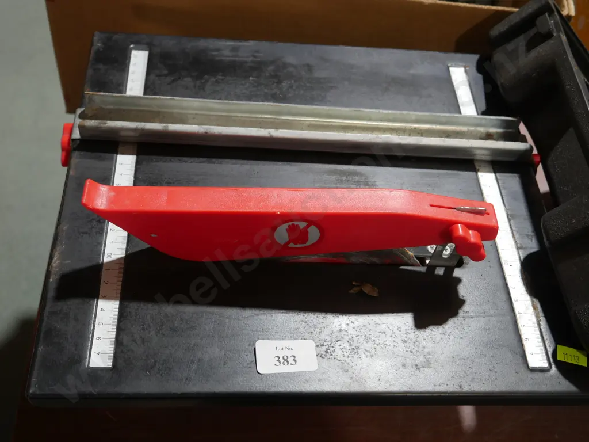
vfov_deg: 36.0
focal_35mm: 40
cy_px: 221
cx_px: 294
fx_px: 681
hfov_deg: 46.8
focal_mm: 20
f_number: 4.5
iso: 500
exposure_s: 1/60
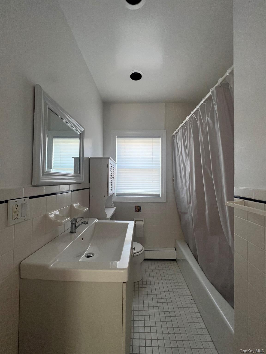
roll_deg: +0.2
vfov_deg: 106.2
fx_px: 133
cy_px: 177
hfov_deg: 89.9
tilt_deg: +1.0
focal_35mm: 13
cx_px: 133
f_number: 1.8
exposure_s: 1/99
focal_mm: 1.57
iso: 64
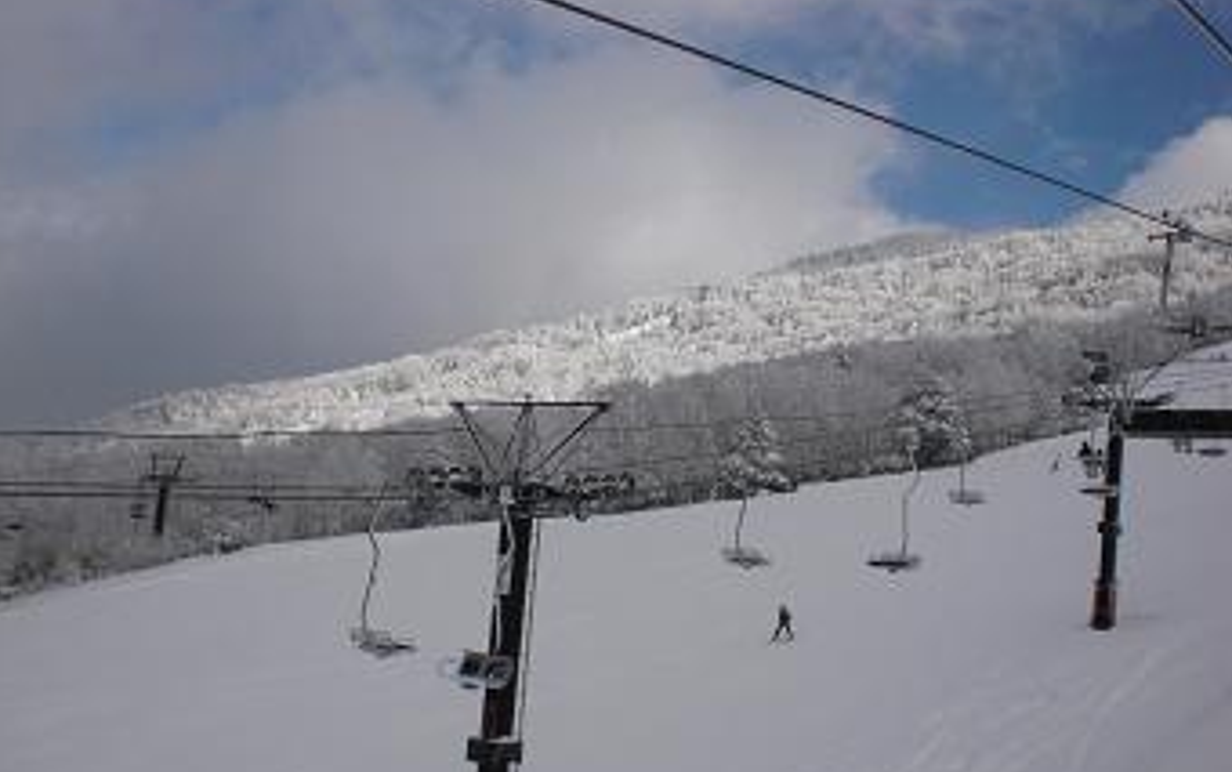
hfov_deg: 48.2
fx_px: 1378
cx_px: 612
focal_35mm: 41
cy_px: 424
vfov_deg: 31.3
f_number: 5.6
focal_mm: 6.3
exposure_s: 1/1000
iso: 64
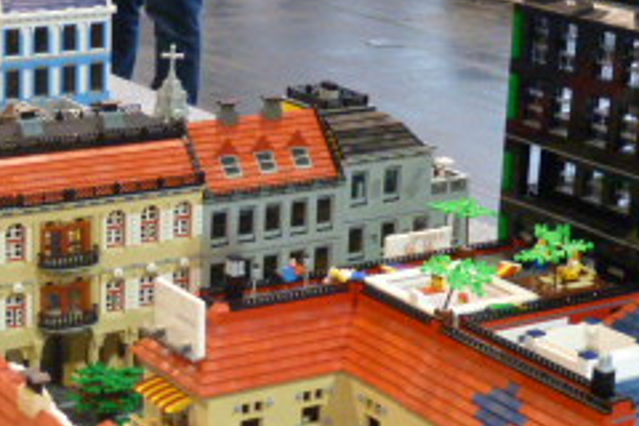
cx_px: 189
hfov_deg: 20.9
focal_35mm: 97
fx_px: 1722
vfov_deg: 14.1
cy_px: 197
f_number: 3.5
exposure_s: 1/20
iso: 400
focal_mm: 5.7
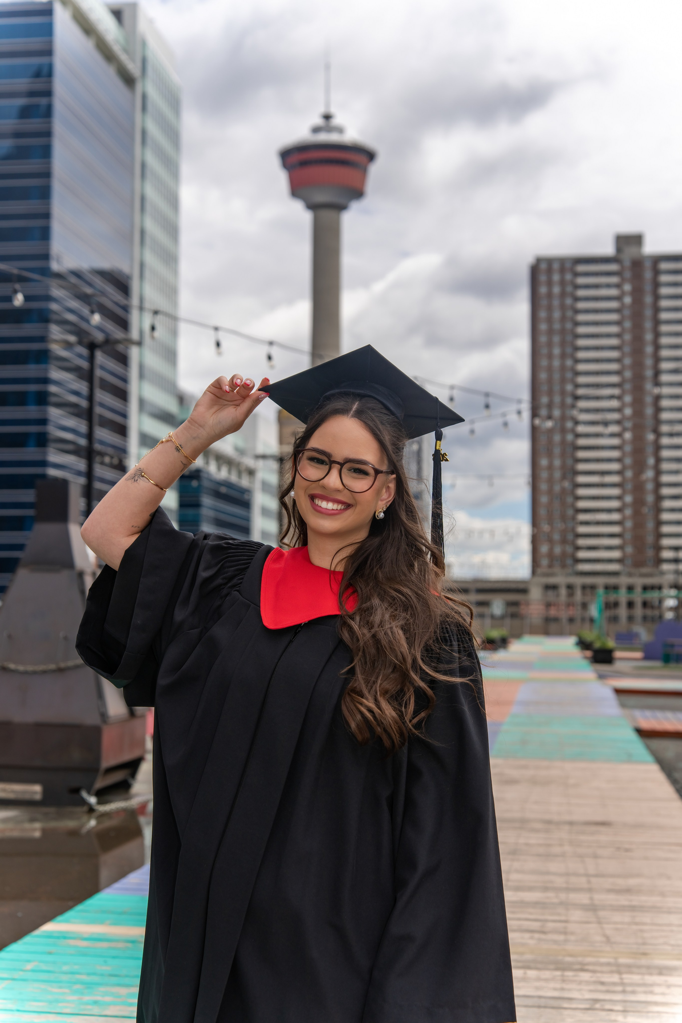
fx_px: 1478
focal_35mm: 52
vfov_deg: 38.2
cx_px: 341
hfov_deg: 26.0
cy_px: 512
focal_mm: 52
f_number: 4.5
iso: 100
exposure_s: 1/1000
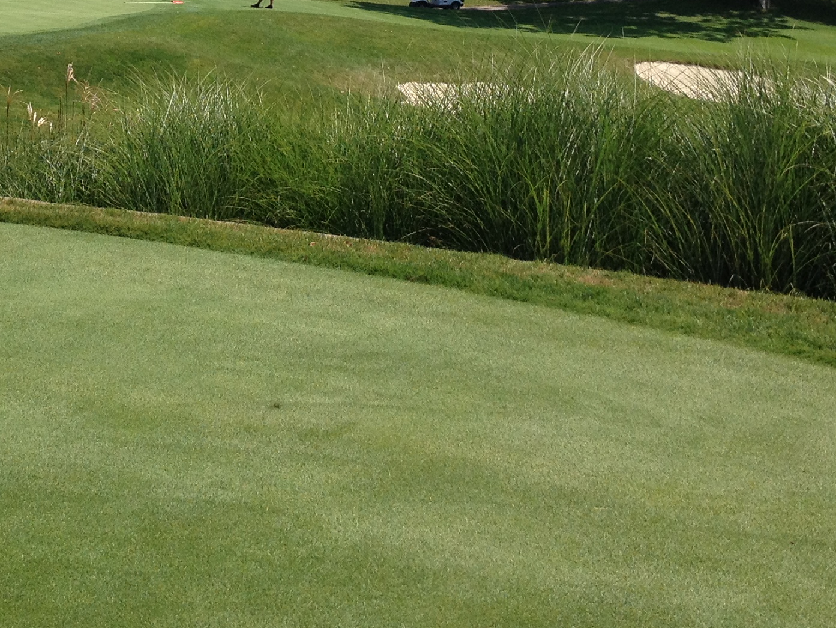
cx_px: 115
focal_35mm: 82
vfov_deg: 17.4
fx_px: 1981
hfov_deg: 23.3
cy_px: -72
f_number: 2.4
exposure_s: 1/1577
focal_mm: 4.28
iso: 50
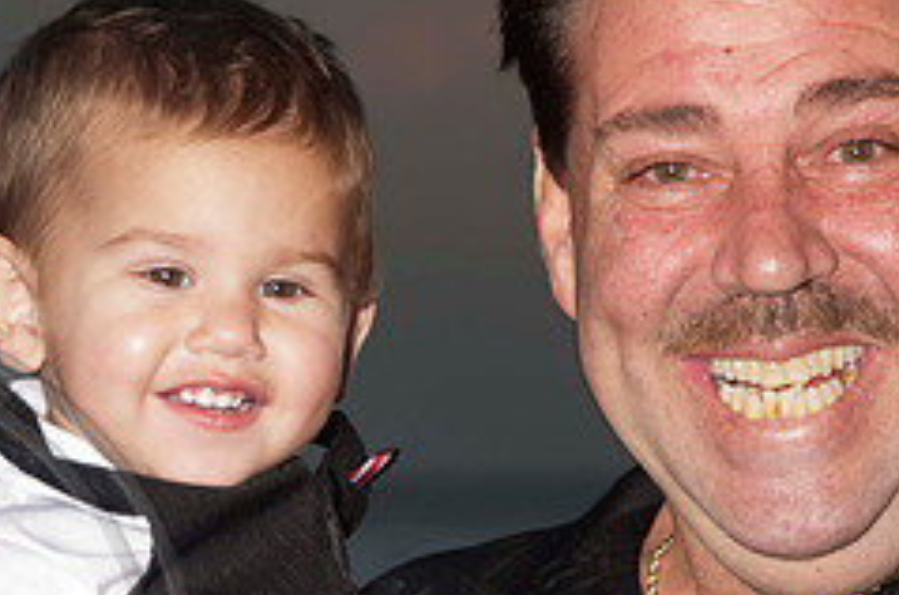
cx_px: 493
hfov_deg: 6.3
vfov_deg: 4.2
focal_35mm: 328
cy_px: 318
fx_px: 8169
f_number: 6.3
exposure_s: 1/60
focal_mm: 90
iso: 100
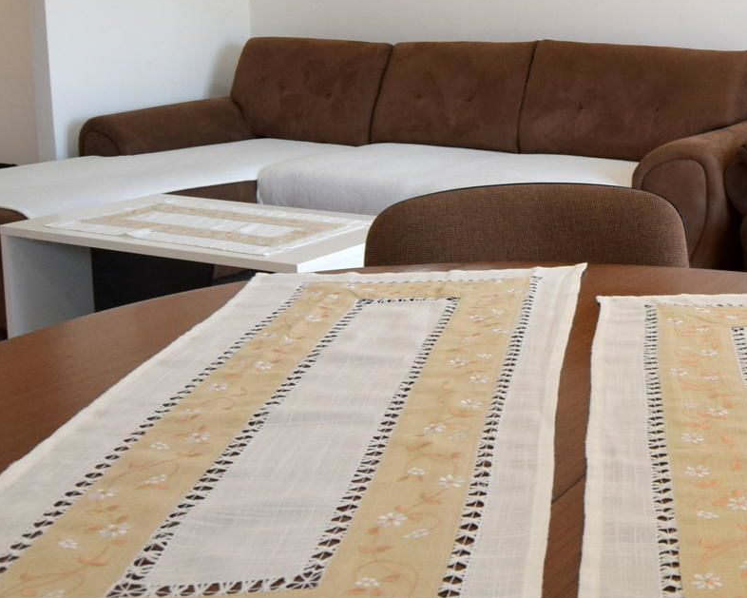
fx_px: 951
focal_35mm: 43
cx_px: 681
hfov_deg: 39.6
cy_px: 64
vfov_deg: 33.2
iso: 400
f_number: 5
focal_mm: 10
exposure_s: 1/100
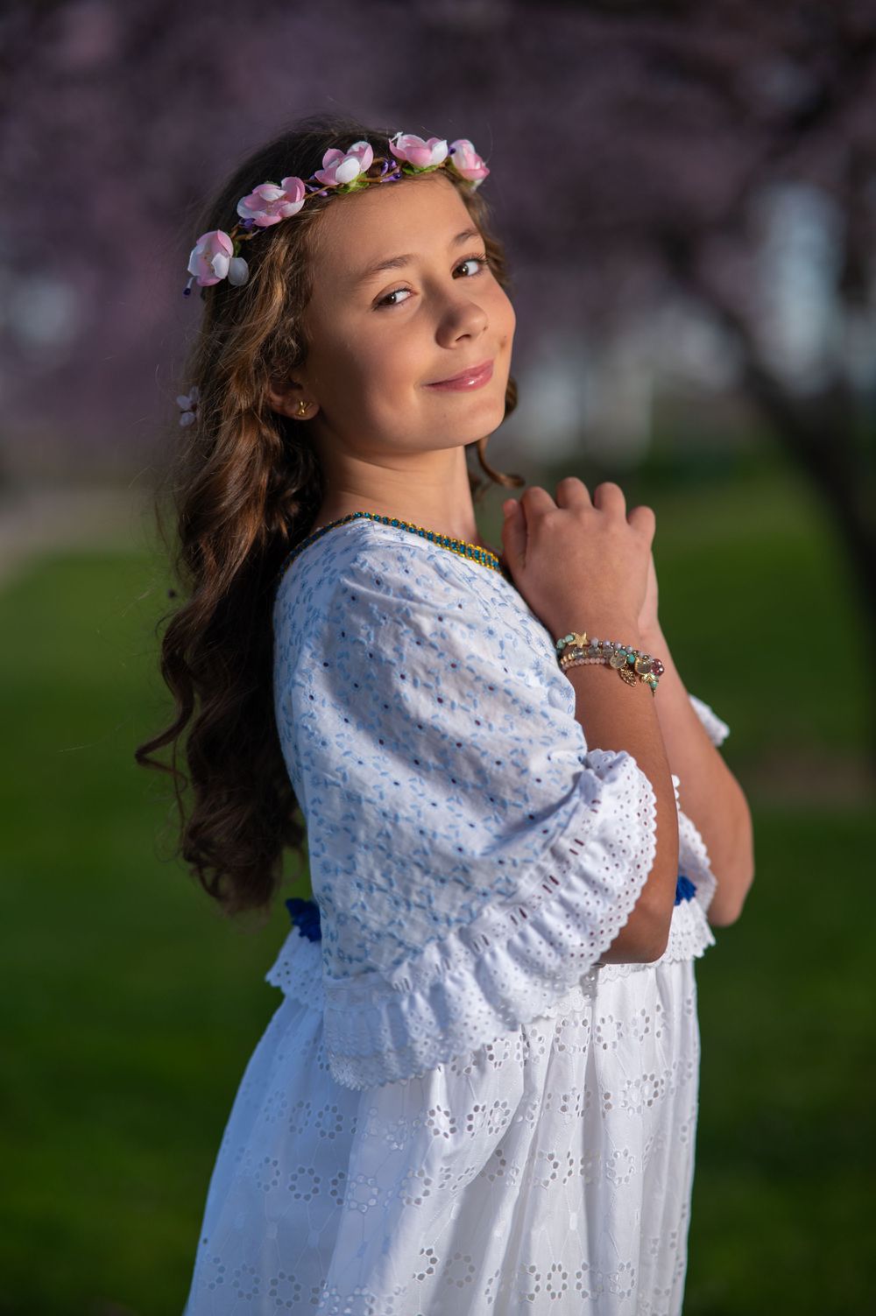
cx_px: 438
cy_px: 658
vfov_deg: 23.9
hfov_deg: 16.1
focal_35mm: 85
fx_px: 3107
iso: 100
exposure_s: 1/200
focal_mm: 85
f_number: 1.8
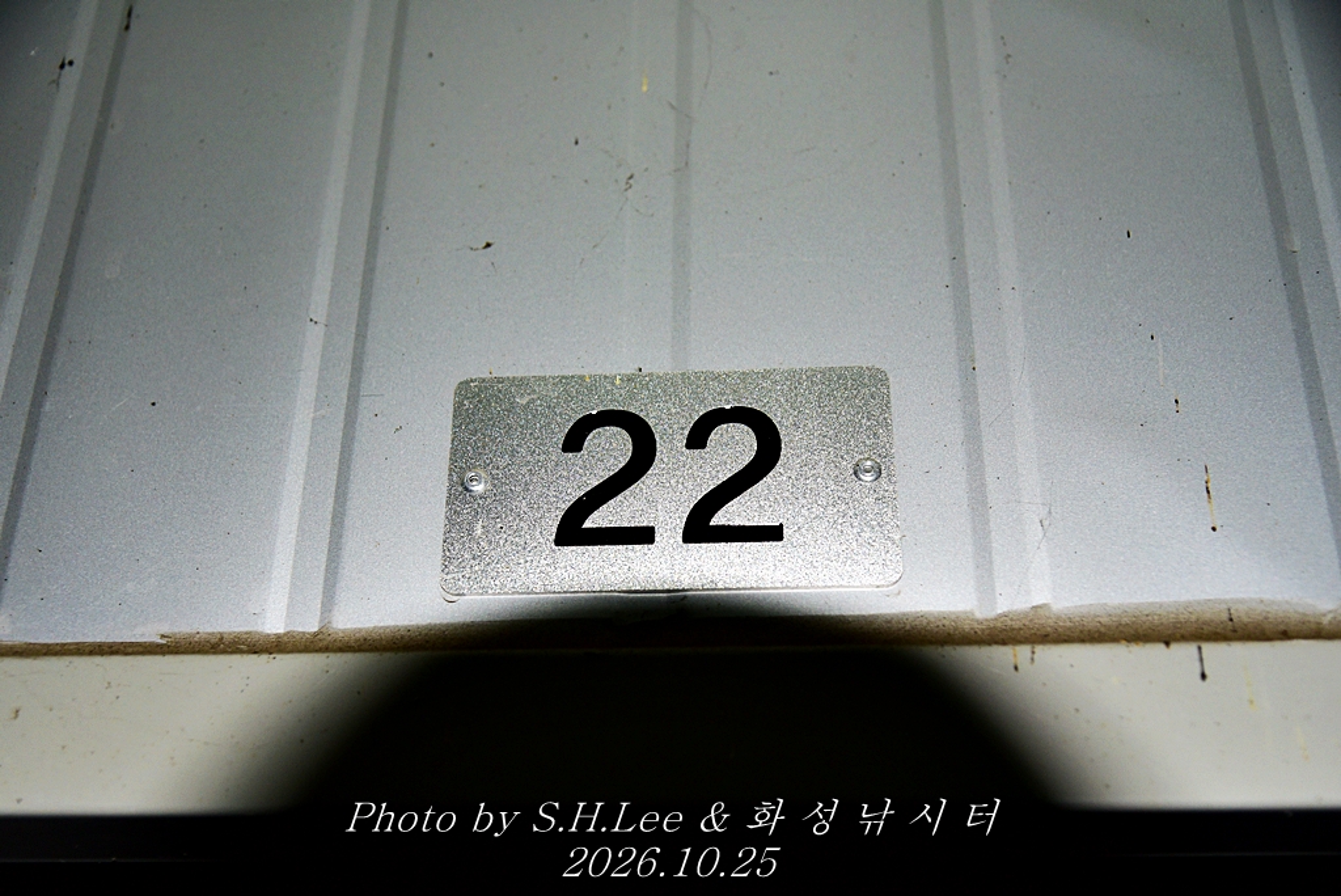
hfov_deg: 48.4
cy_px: 448
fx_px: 1491
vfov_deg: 33.4
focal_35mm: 40
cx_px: 670
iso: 800
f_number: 4
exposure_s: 1/60
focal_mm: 40
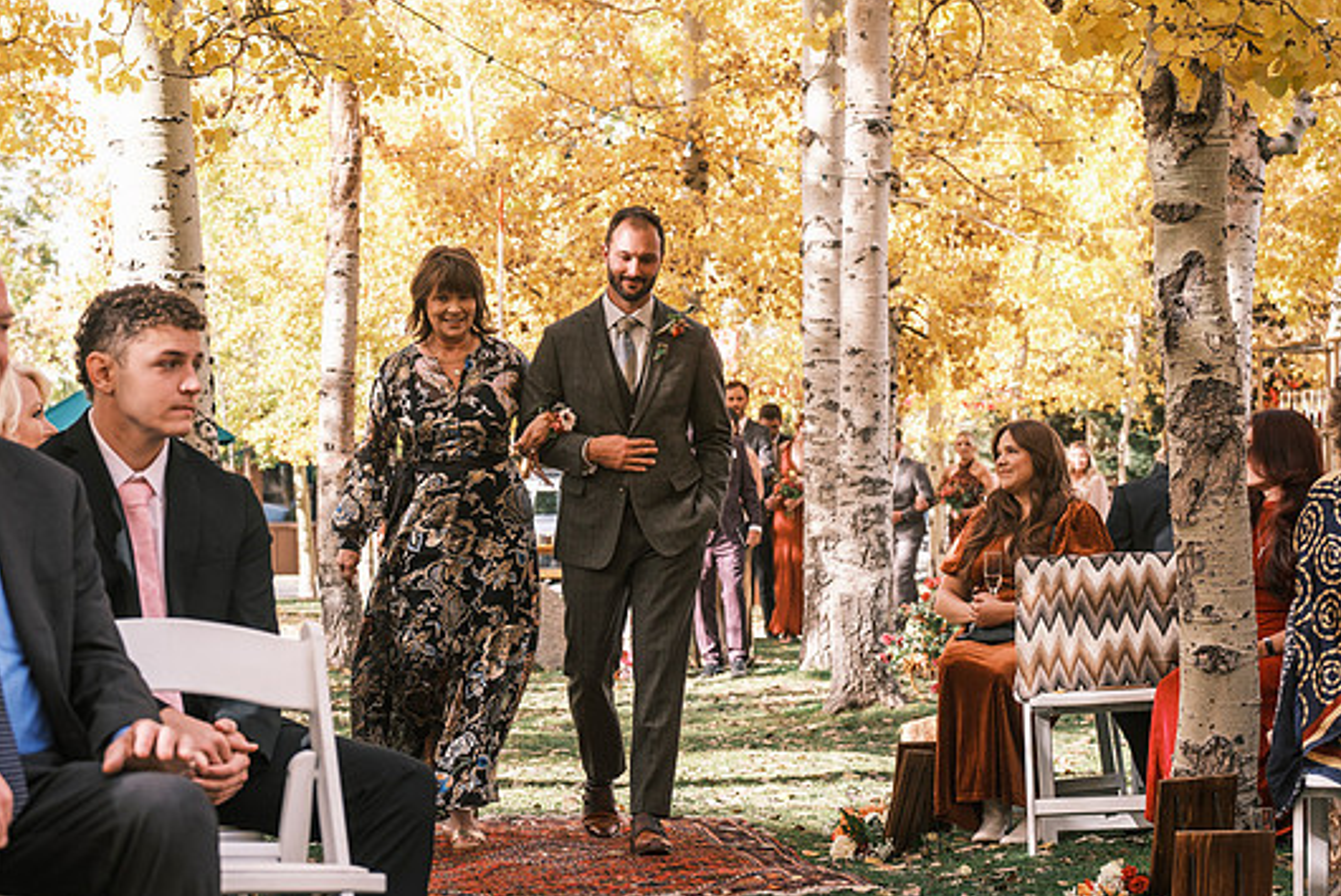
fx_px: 3056
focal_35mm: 82
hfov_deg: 24.7
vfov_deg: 16.7
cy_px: 472
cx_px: 610
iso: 400
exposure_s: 1/500
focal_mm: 50
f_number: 4
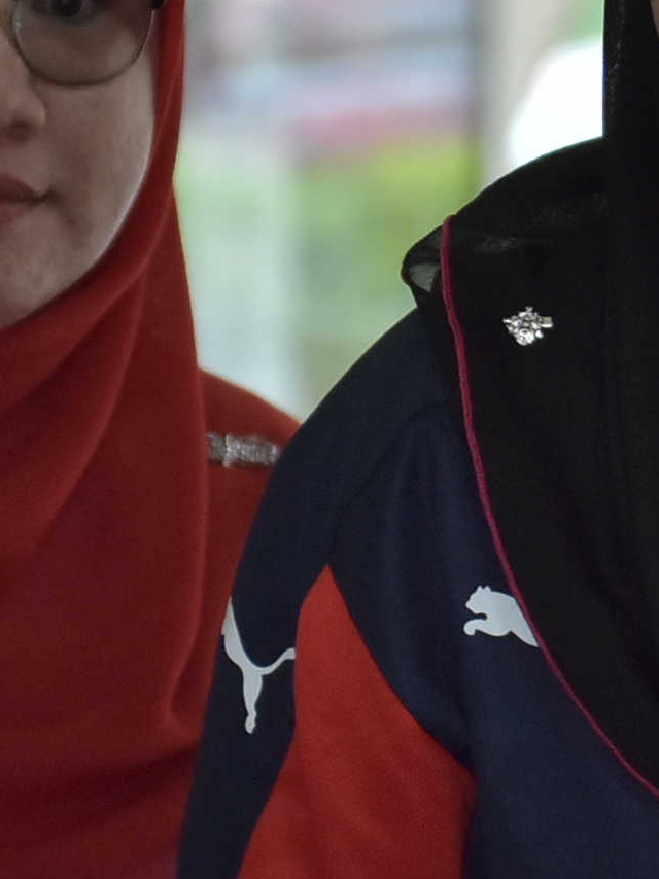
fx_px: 8990
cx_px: 640
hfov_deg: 4.2
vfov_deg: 5.6
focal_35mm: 354
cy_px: 257
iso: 1600
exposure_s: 1/200
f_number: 2.8
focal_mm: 70
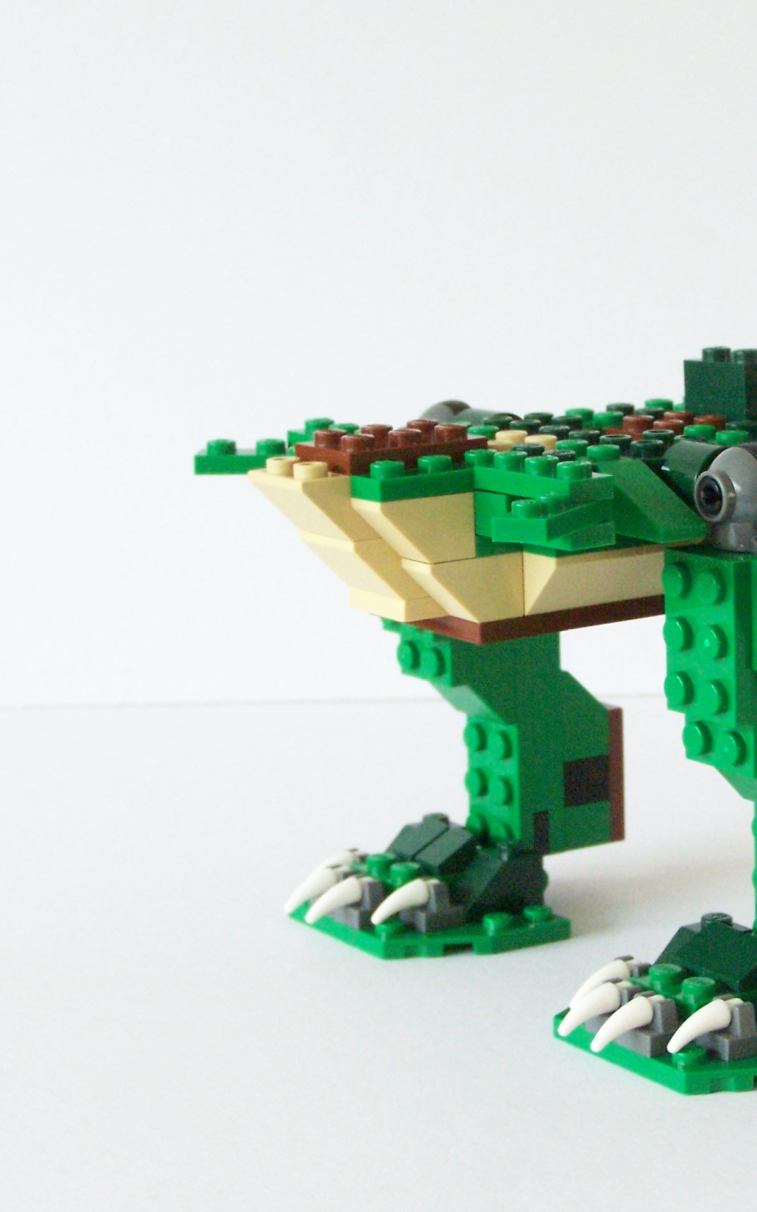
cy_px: 610
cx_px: 598
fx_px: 2772
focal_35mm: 84
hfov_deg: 15.5
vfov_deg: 24.6
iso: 400
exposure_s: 1/30
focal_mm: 9.8
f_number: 4
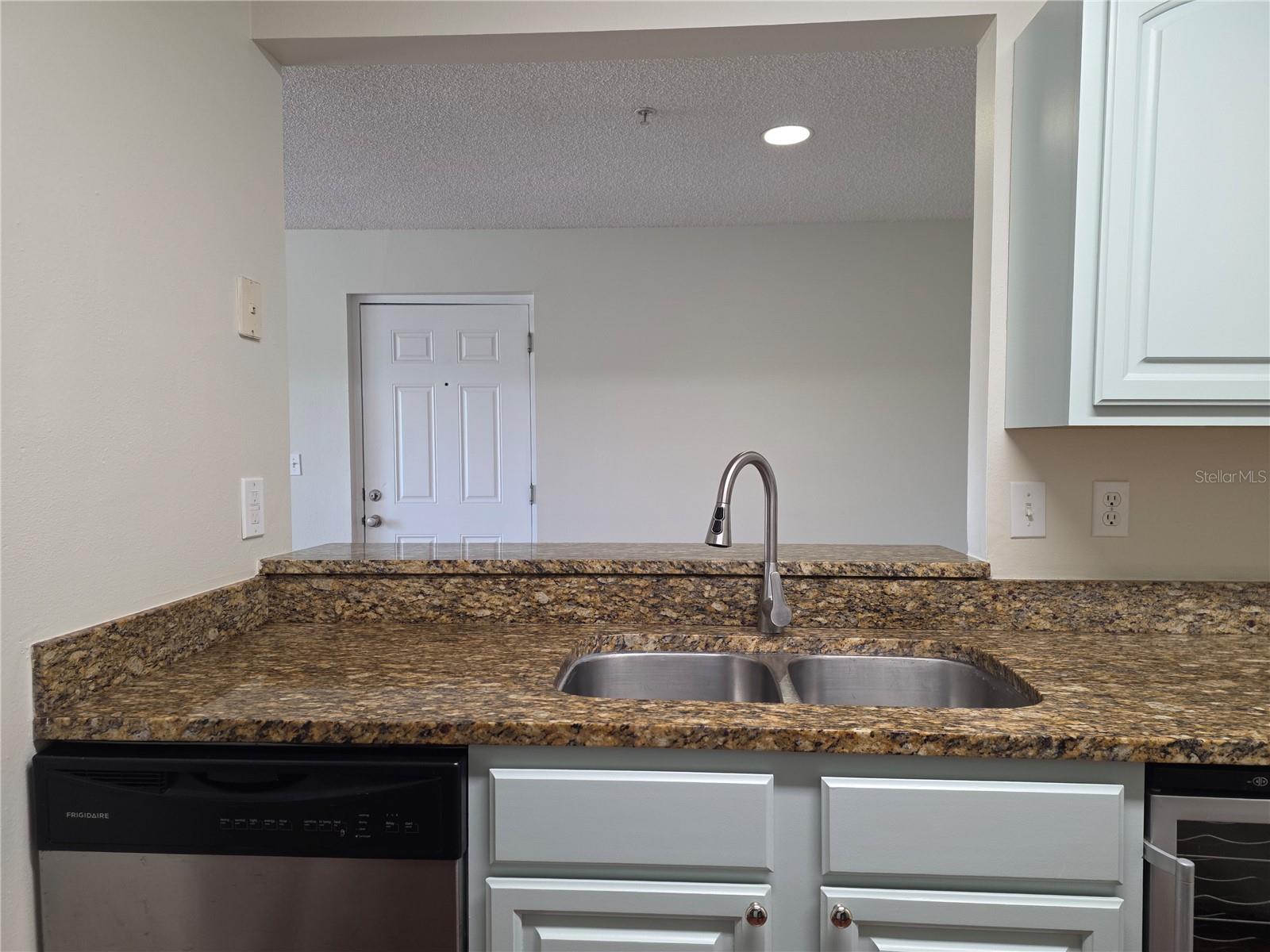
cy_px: 476
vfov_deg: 58.9
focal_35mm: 23
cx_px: 635
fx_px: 844
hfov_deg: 73.9
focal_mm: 6.3
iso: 320
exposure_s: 1/120
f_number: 1.7
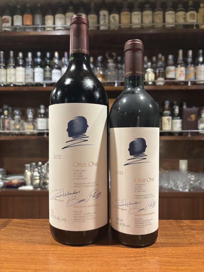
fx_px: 204
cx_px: 102
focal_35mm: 26
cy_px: 136
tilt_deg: -0.9
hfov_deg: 53.1
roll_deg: -0.2
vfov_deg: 67.3
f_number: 1.6
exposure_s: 1/60
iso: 500
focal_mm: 5.96
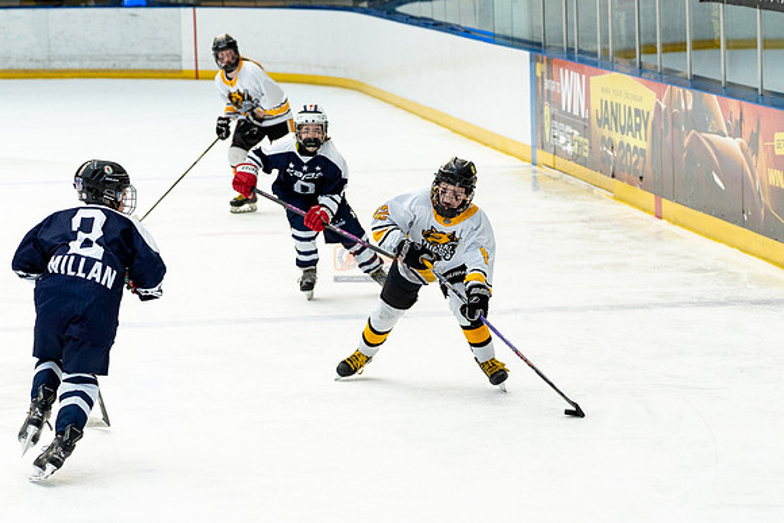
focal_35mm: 172
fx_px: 3748
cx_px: 334
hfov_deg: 11.9
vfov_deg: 8.0
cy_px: 344
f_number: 3.5
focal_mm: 84
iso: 800
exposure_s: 1/640
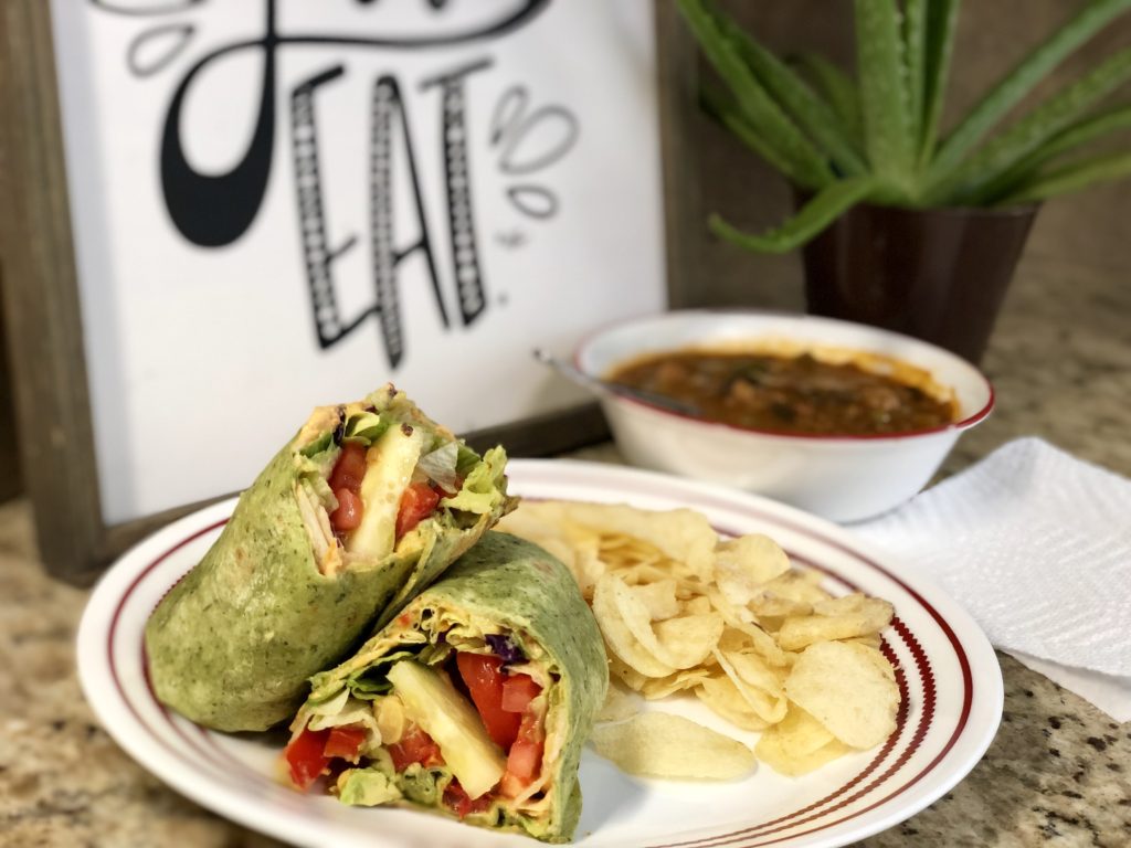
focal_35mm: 52
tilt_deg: -17.9
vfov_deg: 28.0
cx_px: 566
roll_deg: -3.2
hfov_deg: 36.8
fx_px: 1699
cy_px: 424
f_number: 2.4
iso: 80
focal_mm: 6
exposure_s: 1/60
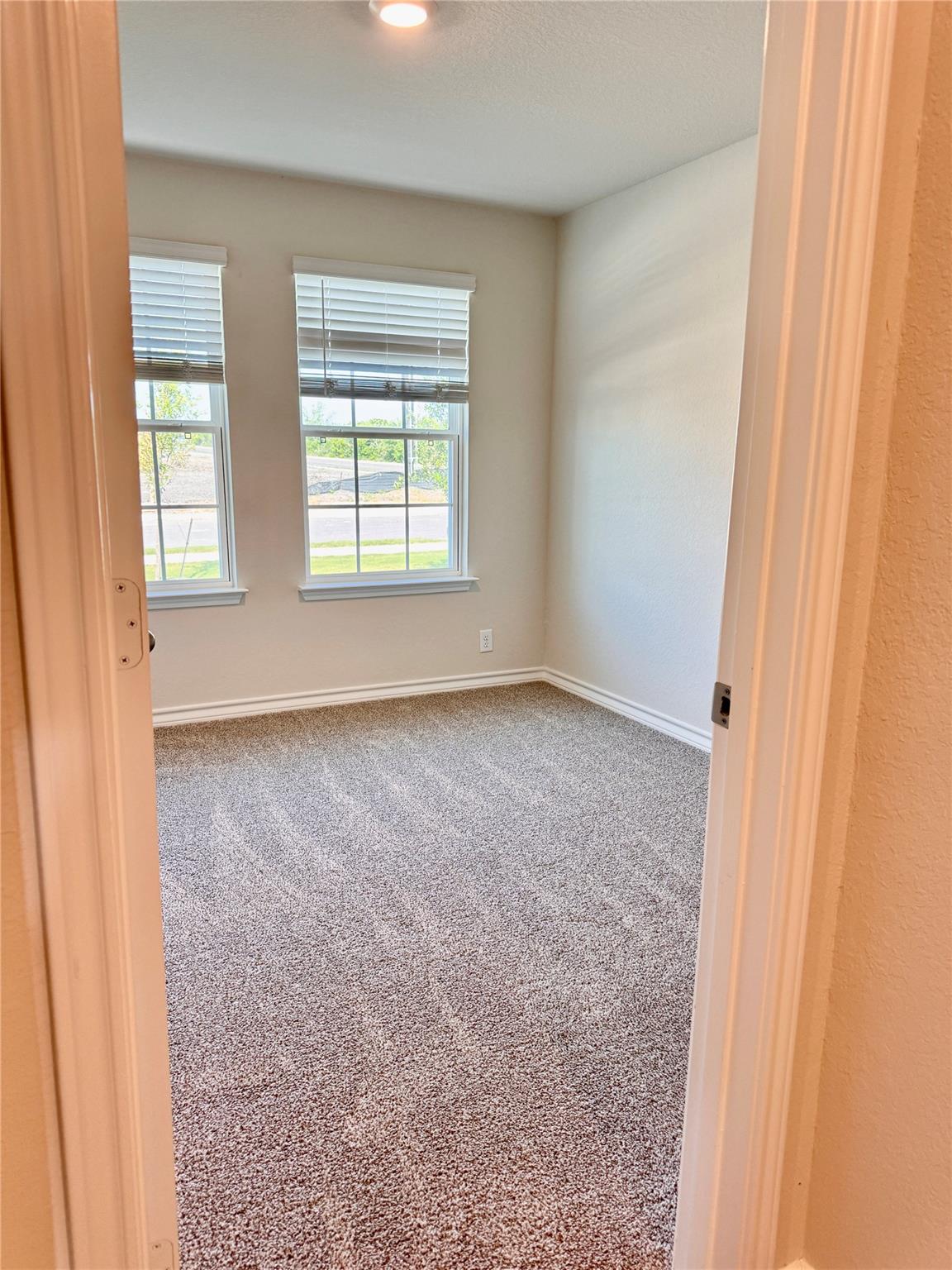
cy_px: 635
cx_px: 476
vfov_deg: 71.6
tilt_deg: -11.2
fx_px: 880
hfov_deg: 56.8
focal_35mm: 24
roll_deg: -0.4
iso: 125
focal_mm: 6.76
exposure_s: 1/120
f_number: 1.78
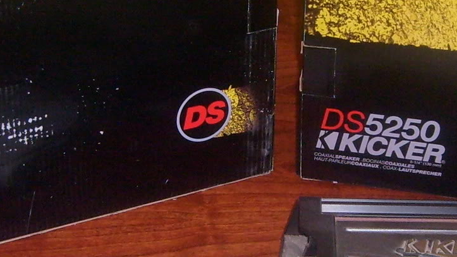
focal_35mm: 121
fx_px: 1467
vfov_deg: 10.0
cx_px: 286
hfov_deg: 17.7
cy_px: 134
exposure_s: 1/45
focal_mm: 5.8
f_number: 2.8
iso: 100
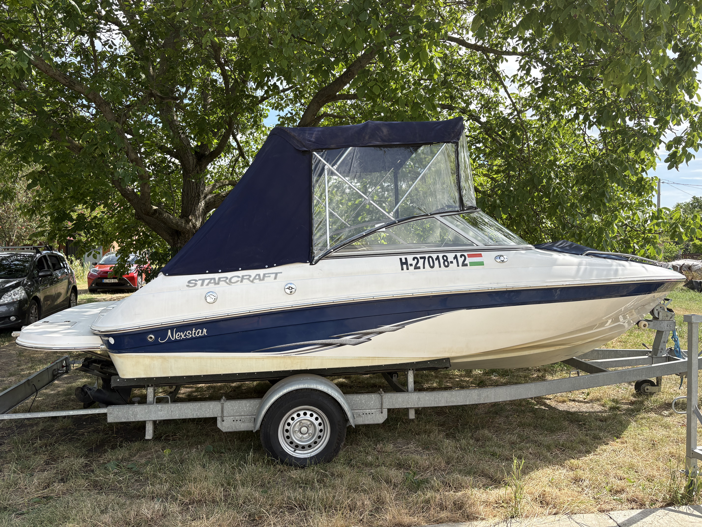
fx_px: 527
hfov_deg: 67.3
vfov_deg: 53.1
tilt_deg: -1.8
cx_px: 351
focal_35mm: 26
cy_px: 264
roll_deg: +0.0
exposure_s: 1/1626
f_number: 1.6
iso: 50
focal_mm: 5.96
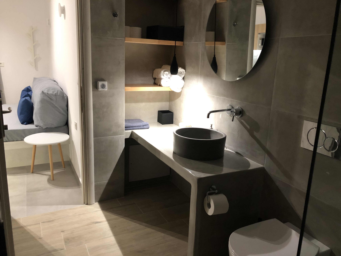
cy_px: 128
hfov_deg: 63.4
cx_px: 170
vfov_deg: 49.7
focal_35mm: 28
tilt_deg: -13.9
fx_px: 276
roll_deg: -1.7
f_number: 1.8
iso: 80
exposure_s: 1/6
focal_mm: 4
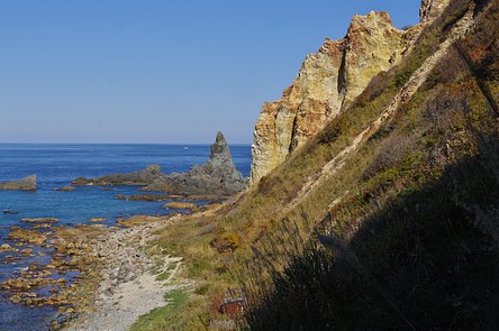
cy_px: 150
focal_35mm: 54
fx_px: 742
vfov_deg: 25.2
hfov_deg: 37.1
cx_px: 219
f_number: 11
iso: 200
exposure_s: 1/500
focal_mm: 31
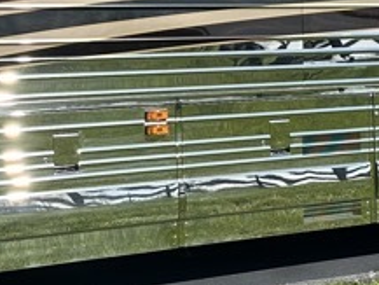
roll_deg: +0.1
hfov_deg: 17.4
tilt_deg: -3.8
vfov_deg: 13.1
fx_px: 1238
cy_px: 73
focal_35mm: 113
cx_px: 185
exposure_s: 1/4016
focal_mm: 6.86
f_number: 1.78
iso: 80
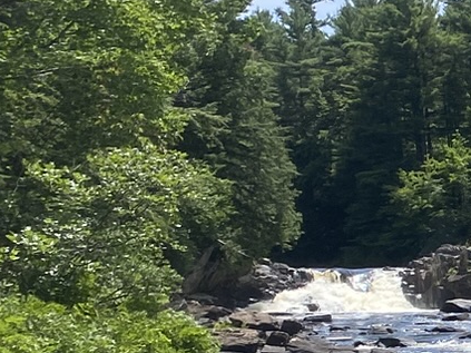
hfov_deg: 13.0
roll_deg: +0.2
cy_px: 372
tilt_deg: -2.6
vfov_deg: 11.6
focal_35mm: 126
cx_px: 1020
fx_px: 1714
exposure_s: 1/1961
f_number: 1.8
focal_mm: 4.25
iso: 32
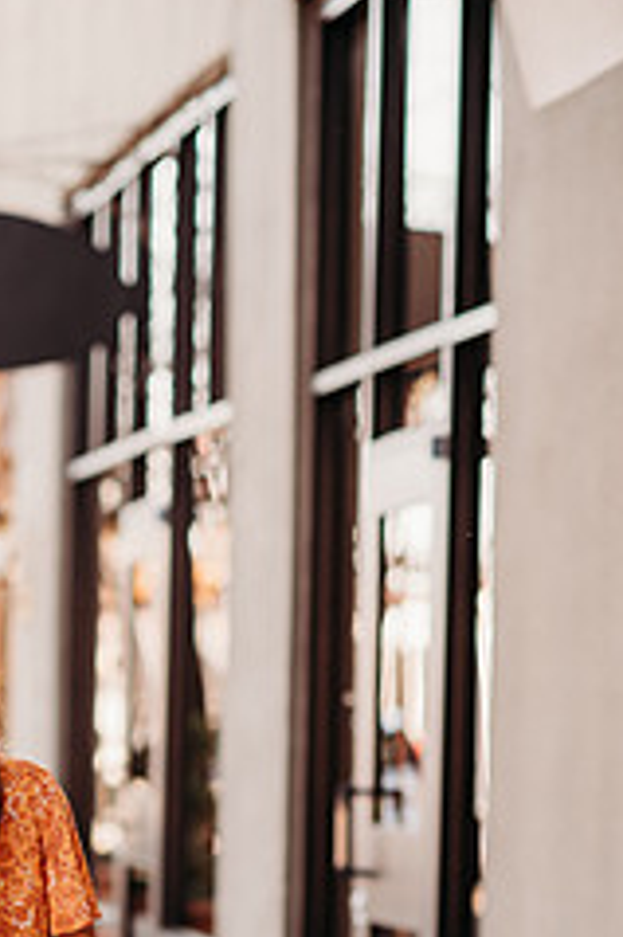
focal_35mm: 160
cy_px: 764
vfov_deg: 12.8
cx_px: 63
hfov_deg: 8.5
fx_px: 4159
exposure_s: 1/250
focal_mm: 85
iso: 100
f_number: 2.2
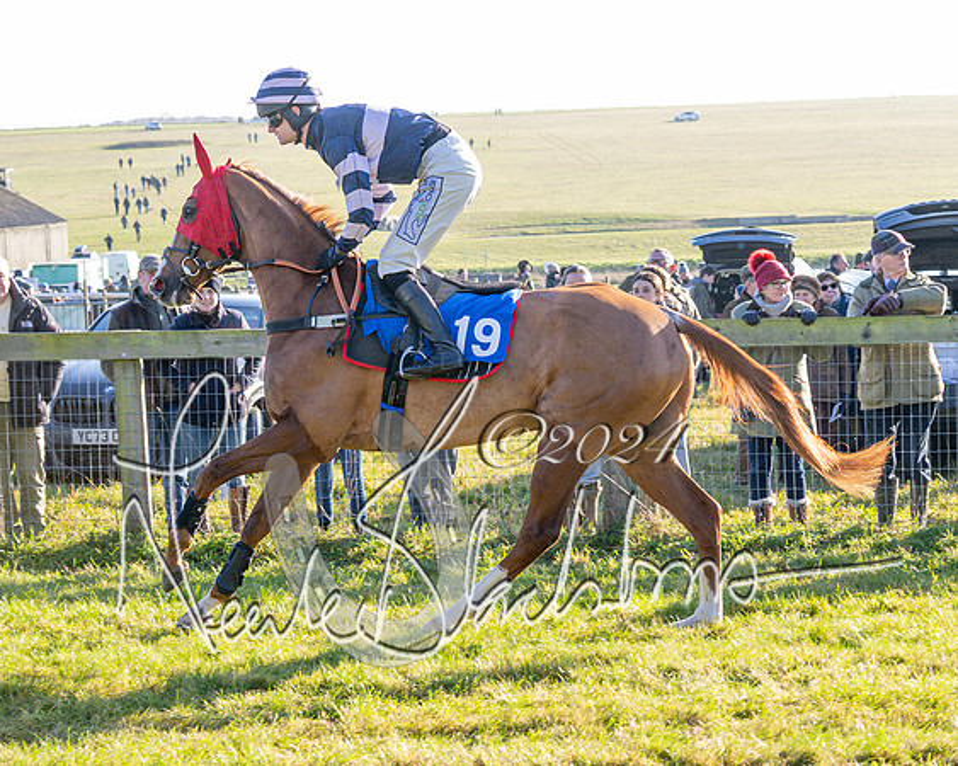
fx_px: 2633
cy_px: 445
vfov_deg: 16.5
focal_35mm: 93
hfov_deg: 20.6
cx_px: 637
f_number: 4
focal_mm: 47
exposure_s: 1/1000
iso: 640
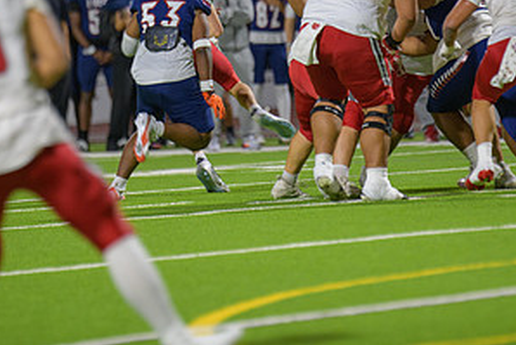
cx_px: 244
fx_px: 7528
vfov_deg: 2.6
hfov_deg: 3.9
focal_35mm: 525
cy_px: 15
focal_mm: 270
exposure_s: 1/250
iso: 1250
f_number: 2.8
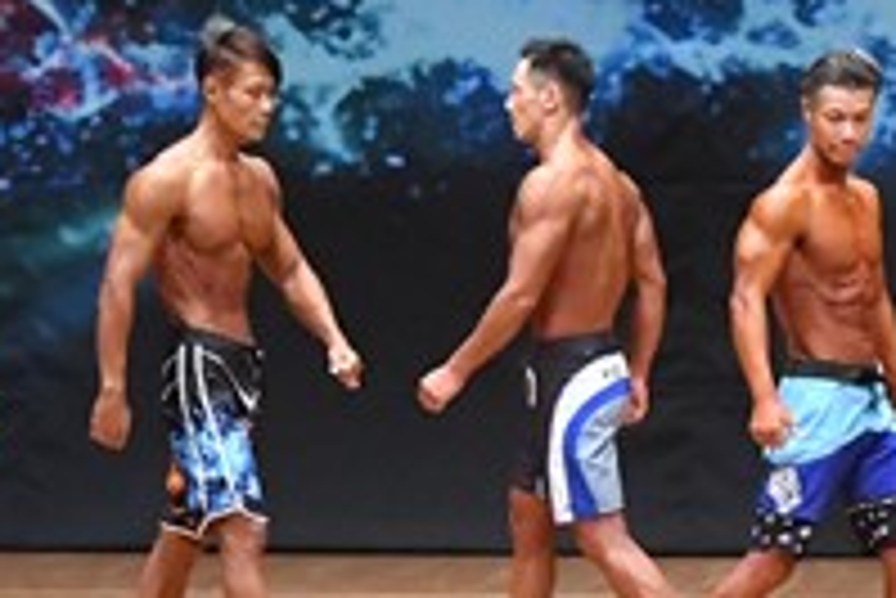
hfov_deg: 5.7
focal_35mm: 362
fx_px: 9016
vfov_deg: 3.8
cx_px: 682
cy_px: 216
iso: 8000
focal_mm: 62
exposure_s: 1/400
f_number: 5.6
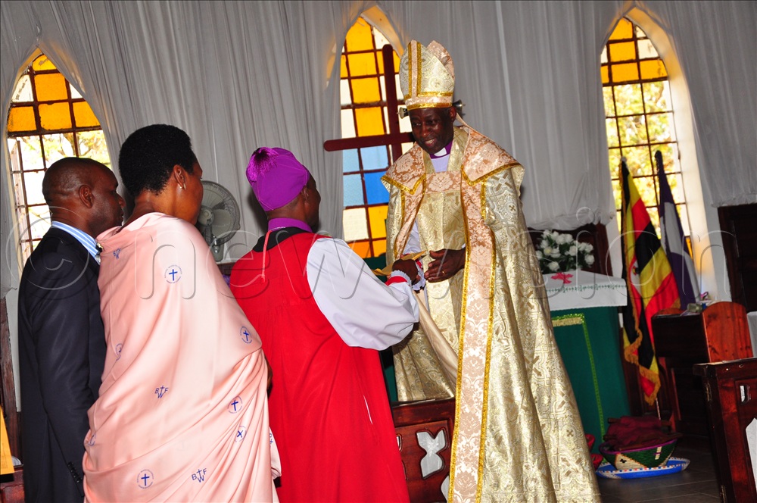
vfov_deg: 21.5
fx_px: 1323
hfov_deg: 31.9
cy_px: 252
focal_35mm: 63
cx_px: 378
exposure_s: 1/200
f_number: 5.6
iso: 400
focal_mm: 42
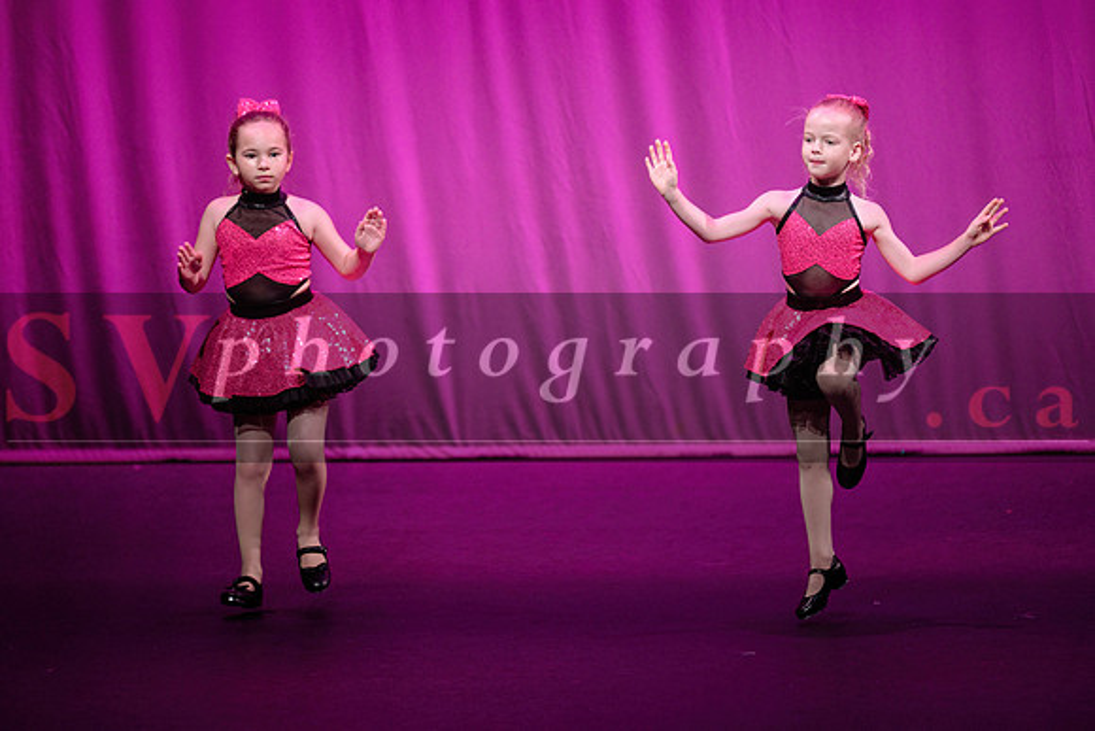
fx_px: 7296
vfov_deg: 5.7
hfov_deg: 8.6
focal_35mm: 240
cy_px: 313
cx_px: 449
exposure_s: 1/250
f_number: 2.8
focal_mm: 200
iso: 1250
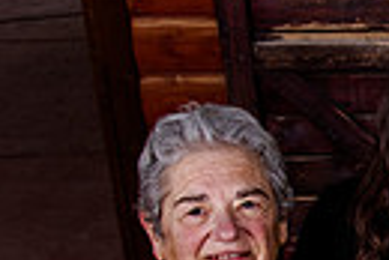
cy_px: 299
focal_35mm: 139
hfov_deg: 13.0
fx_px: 1504
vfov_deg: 9.8
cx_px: 749
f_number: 7.1
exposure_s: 1/160
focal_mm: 29
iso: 200
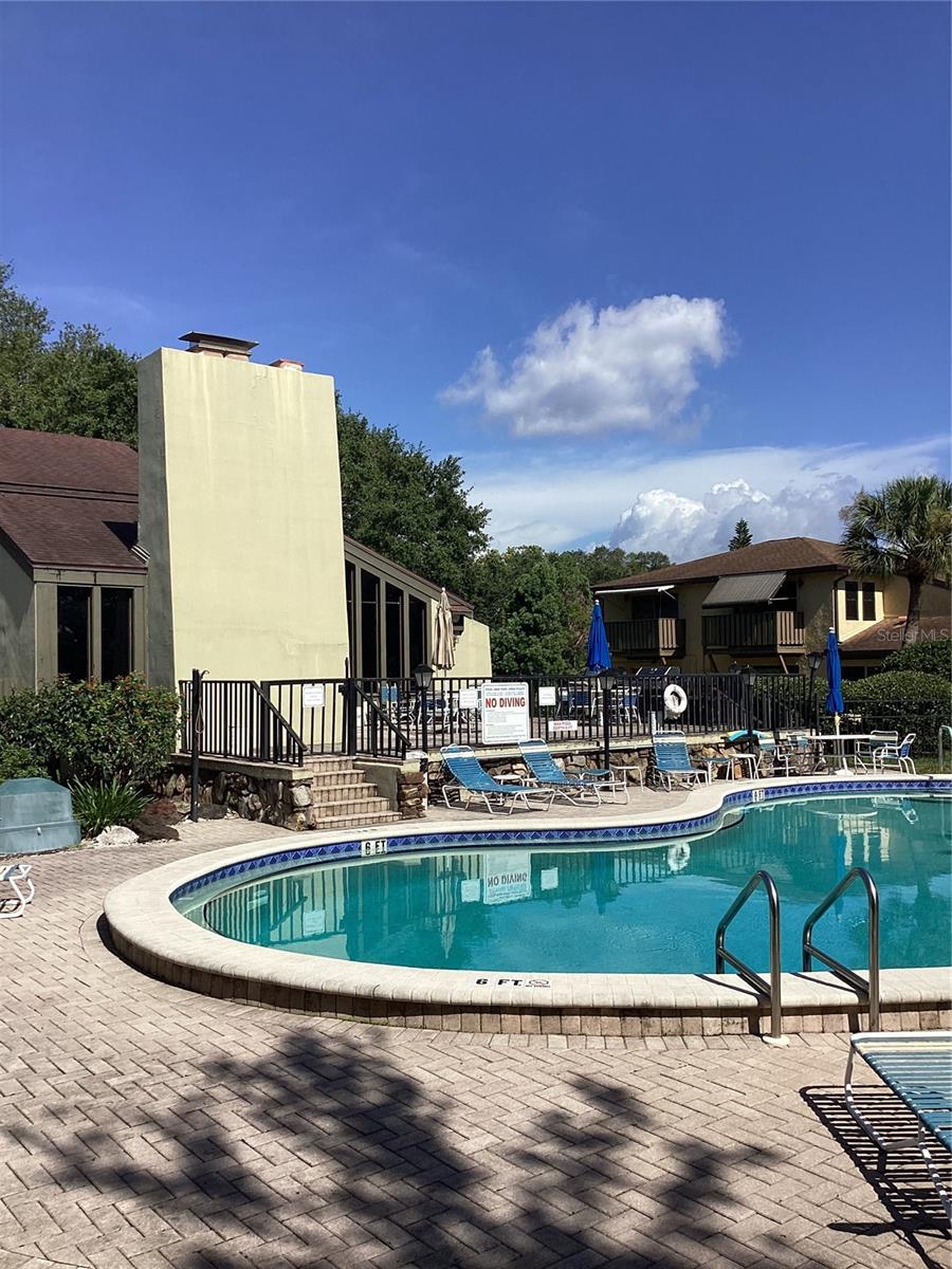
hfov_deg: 45.4
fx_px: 1137
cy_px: 634
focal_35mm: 31
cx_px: 476
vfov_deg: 58.4
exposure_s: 1/2146
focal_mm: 3.3
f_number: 2.4
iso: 25
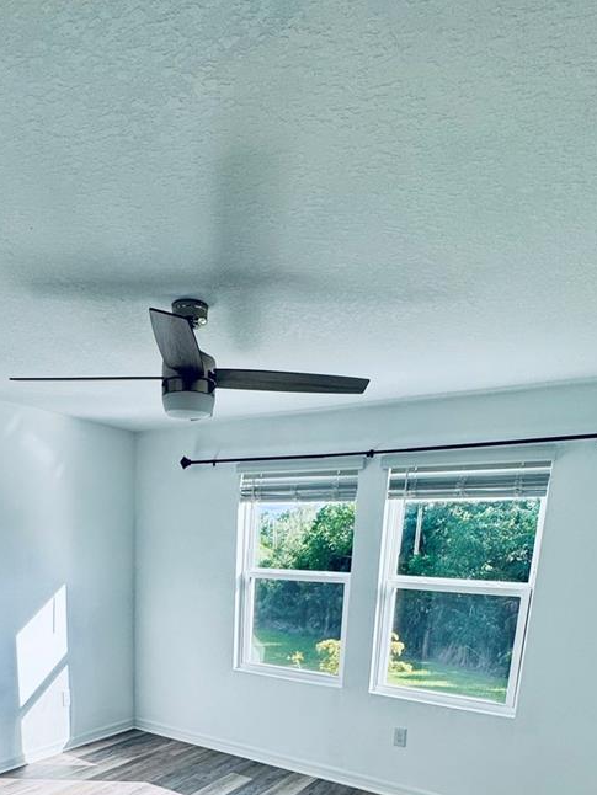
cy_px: 677
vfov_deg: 59.8
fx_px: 597
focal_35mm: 26
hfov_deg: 52.3
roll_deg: -0.5
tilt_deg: -13.3
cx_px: 213
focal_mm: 2.22
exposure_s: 1/388
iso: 40
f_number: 2.2
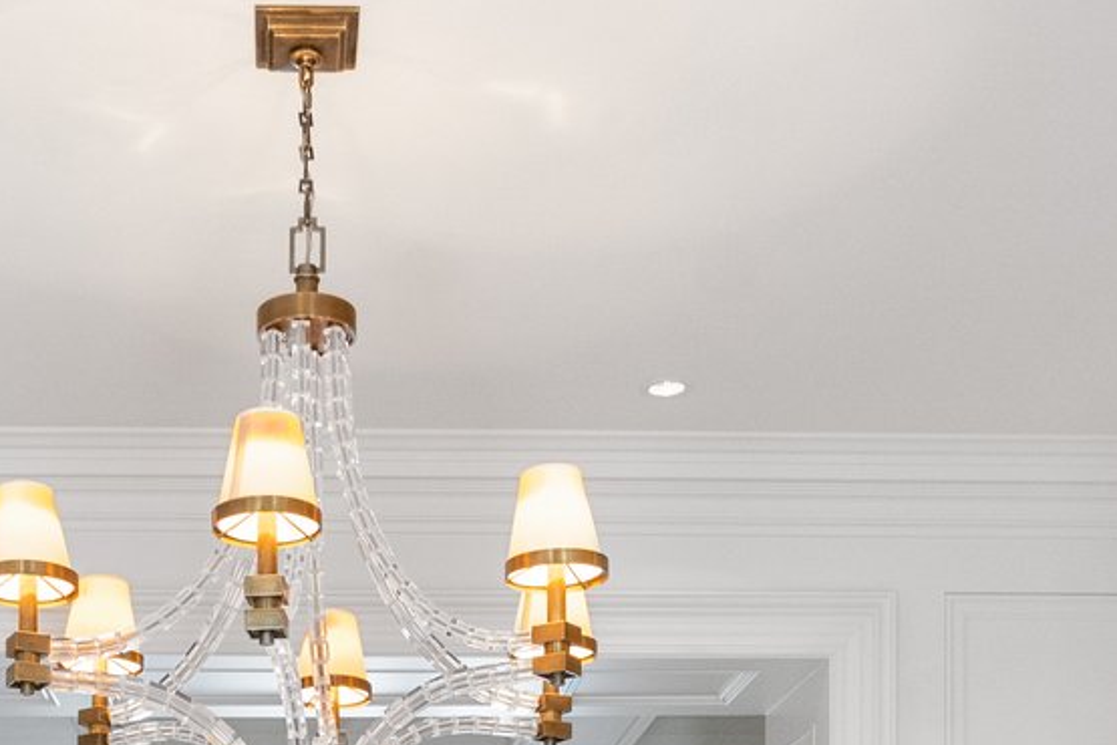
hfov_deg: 33.6
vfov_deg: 19.2
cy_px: 1207
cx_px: 368
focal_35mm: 59
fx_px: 1830
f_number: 5.6
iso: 6400
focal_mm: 16
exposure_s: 1/30
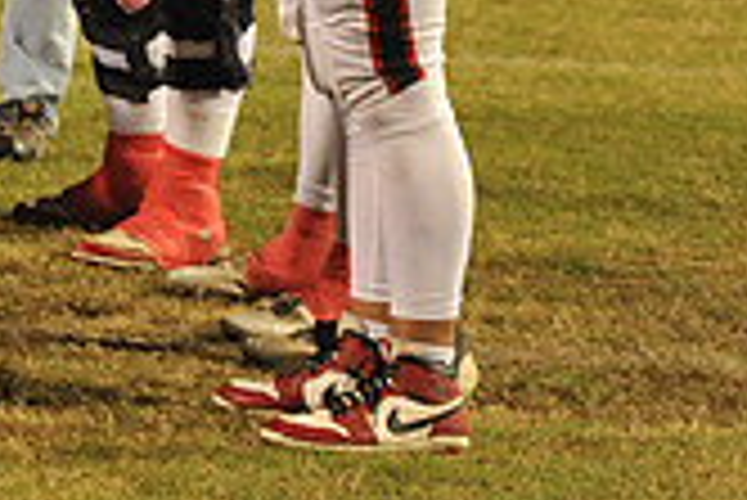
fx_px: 7248
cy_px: -288
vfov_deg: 3.9
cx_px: -436
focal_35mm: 349
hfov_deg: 5.8
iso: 6400
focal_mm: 100
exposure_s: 1/200
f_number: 5
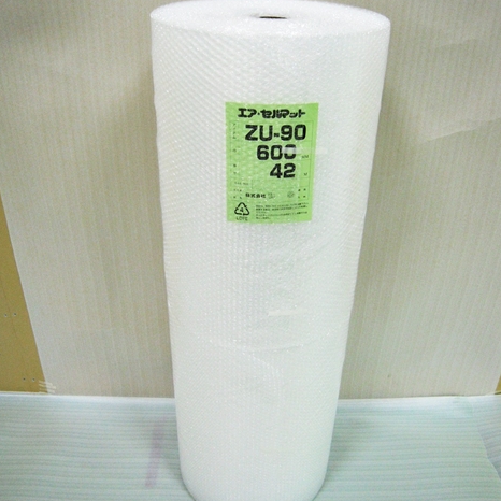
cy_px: 238
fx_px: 557
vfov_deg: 48.4
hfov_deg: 48.4
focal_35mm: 34
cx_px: 256
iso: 250
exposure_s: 1/30
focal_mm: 5
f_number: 2.7
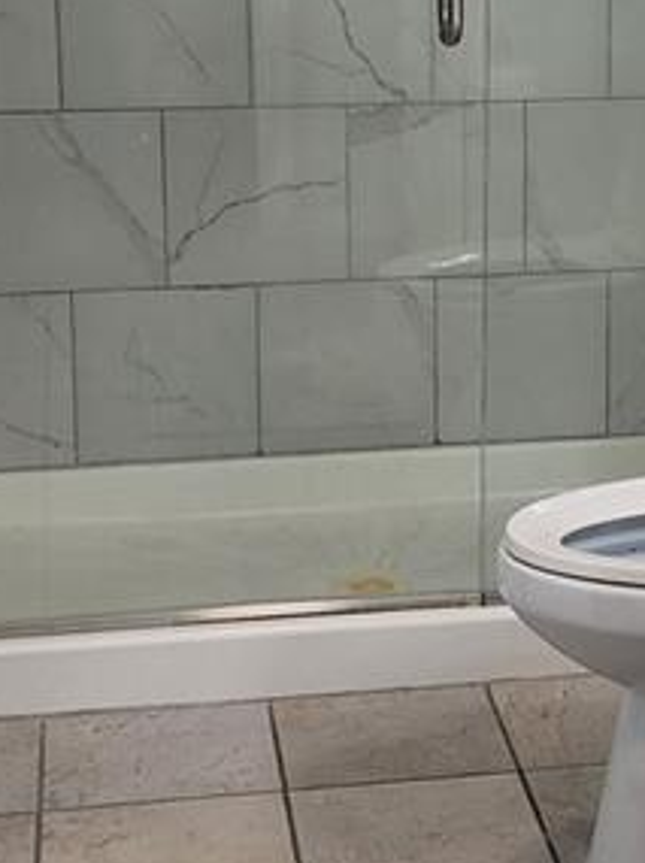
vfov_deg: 20.1
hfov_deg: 15.1
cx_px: 569
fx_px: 2415
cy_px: 182
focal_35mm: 97
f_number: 1.8
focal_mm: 6.4
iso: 64
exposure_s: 1/120
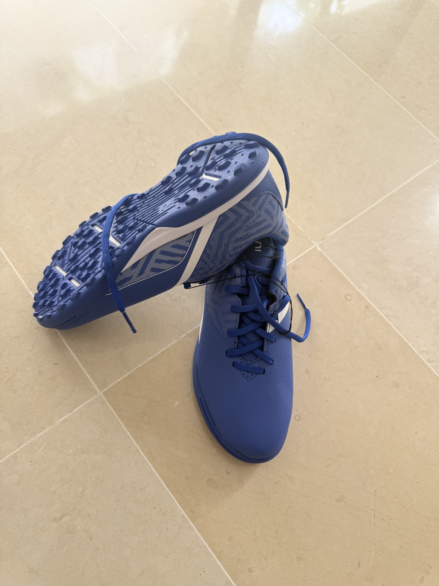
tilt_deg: -61.5
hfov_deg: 56.8
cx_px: 220
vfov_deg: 71.6
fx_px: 406
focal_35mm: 24
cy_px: 293
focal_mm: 6.76
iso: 100
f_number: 1.78
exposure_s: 1/121
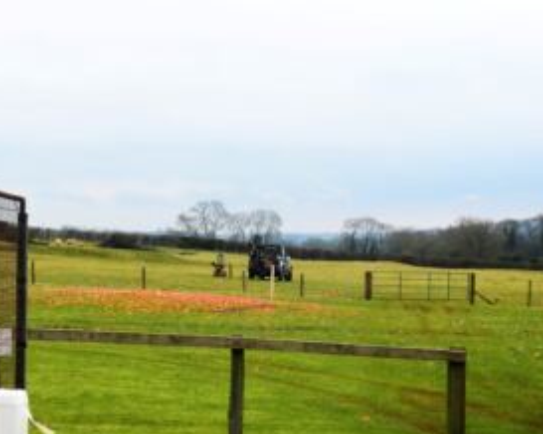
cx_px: 84
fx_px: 1269
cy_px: 260
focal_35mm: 79
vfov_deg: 19.4
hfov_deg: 23.7
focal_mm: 24
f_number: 16
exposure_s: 1/100
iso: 200
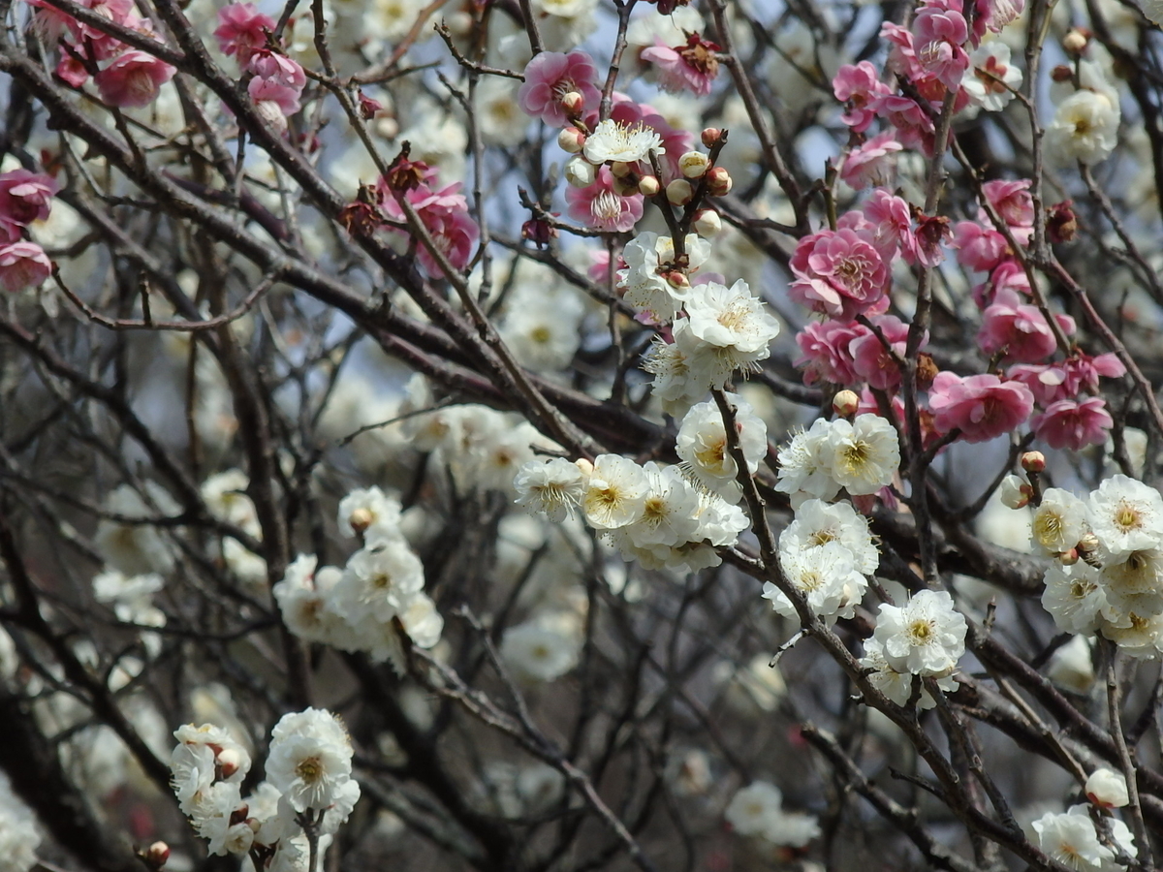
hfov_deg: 3.3
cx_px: 582
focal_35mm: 600
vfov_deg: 2.5
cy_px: 436
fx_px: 20158
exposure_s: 1/500
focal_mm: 108
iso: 125
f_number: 6.9
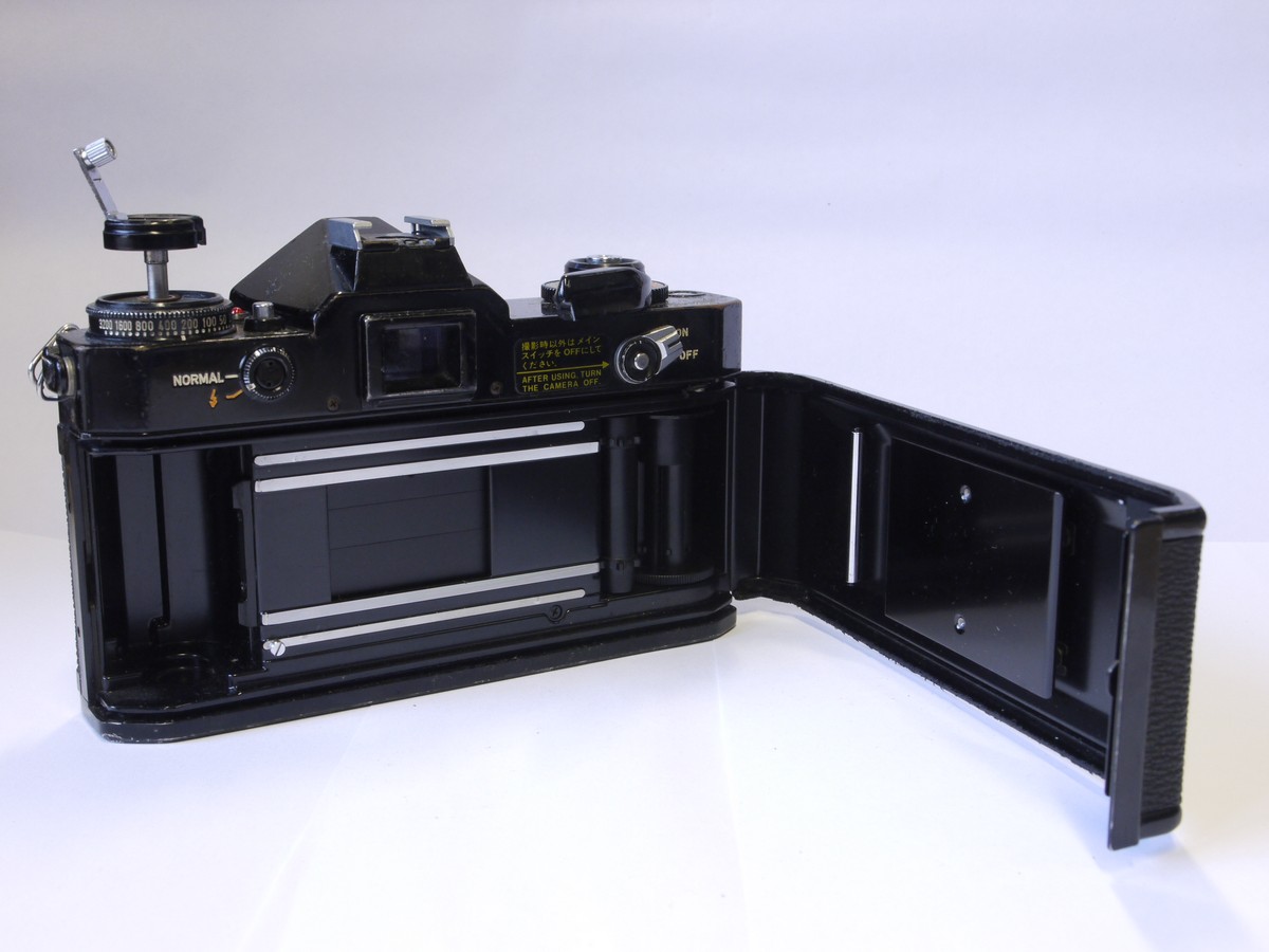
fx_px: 1760
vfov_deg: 30.3
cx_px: 634
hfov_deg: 39.7
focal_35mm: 48
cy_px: 476
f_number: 11
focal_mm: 24
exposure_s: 1/8
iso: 400
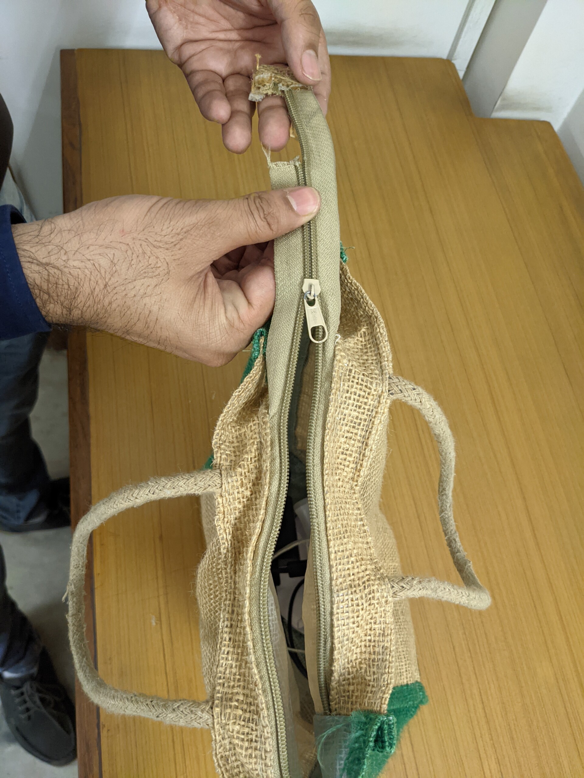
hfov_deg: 51.4
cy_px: 389
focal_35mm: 27
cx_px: 292
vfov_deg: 65.3
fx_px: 607
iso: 1003
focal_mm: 4.38
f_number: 1.73
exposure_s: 1/49.9
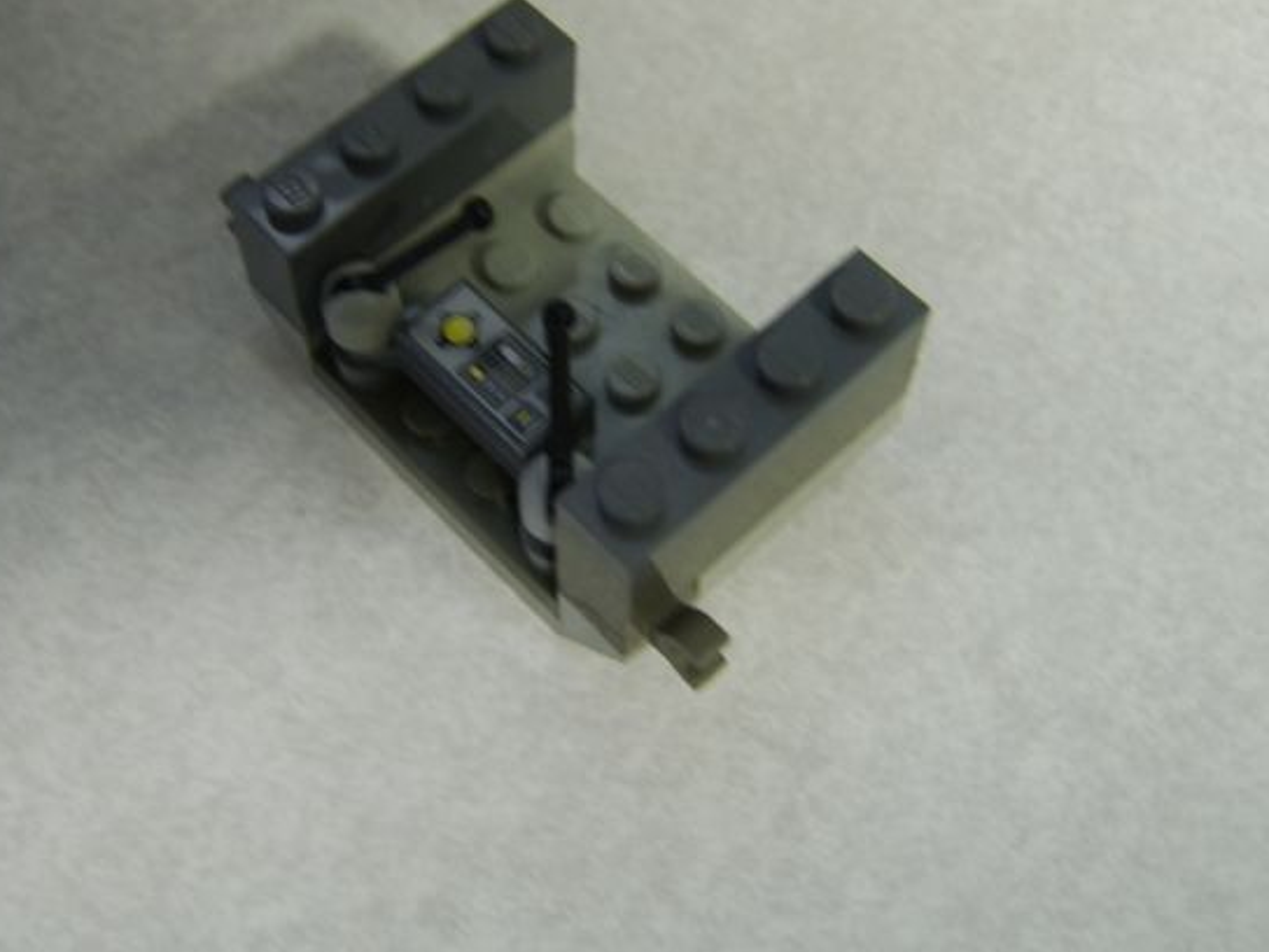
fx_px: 1503
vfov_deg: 34.9
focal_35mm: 41
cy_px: 350
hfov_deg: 45.7
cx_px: 548
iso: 71
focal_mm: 8.13
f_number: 2.7
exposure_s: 1/6
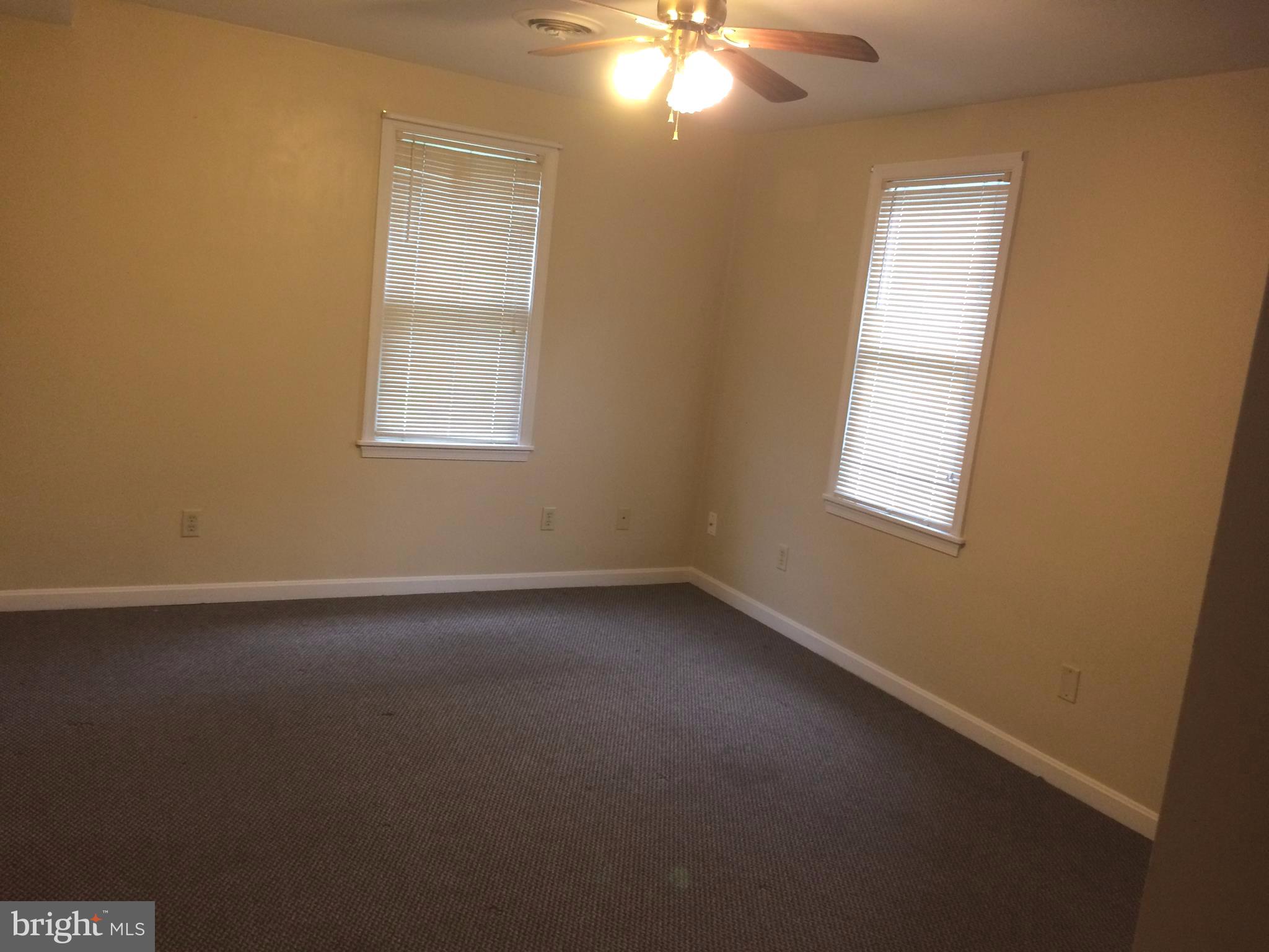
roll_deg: -7.2
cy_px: 476
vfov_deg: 48.2
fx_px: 1063
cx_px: 634
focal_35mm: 29
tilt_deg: -9.5
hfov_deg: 61.7
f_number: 2.2
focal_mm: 4.15
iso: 160
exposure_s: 1/30
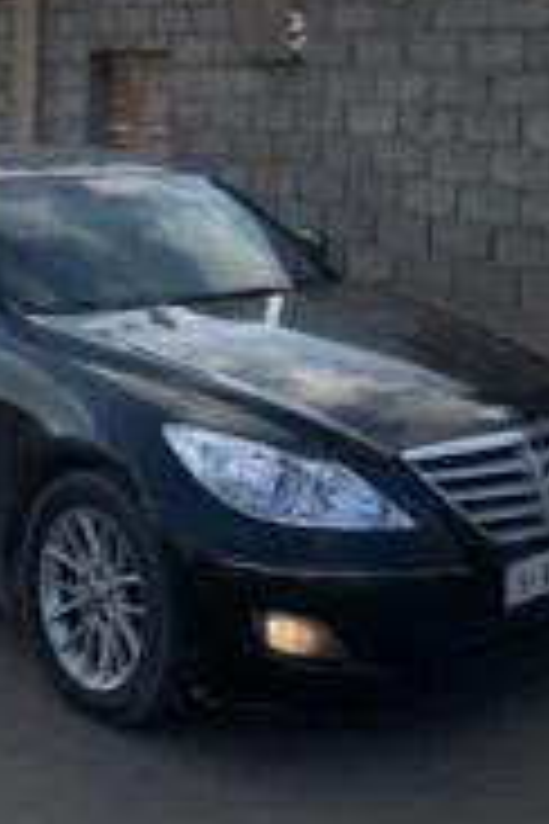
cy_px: 117
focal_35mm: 59
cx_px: 189
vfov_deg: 32.6
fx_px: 1350
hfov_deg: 22.9
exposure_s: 1/4274
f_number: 1.8
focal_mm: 4.25
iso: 32
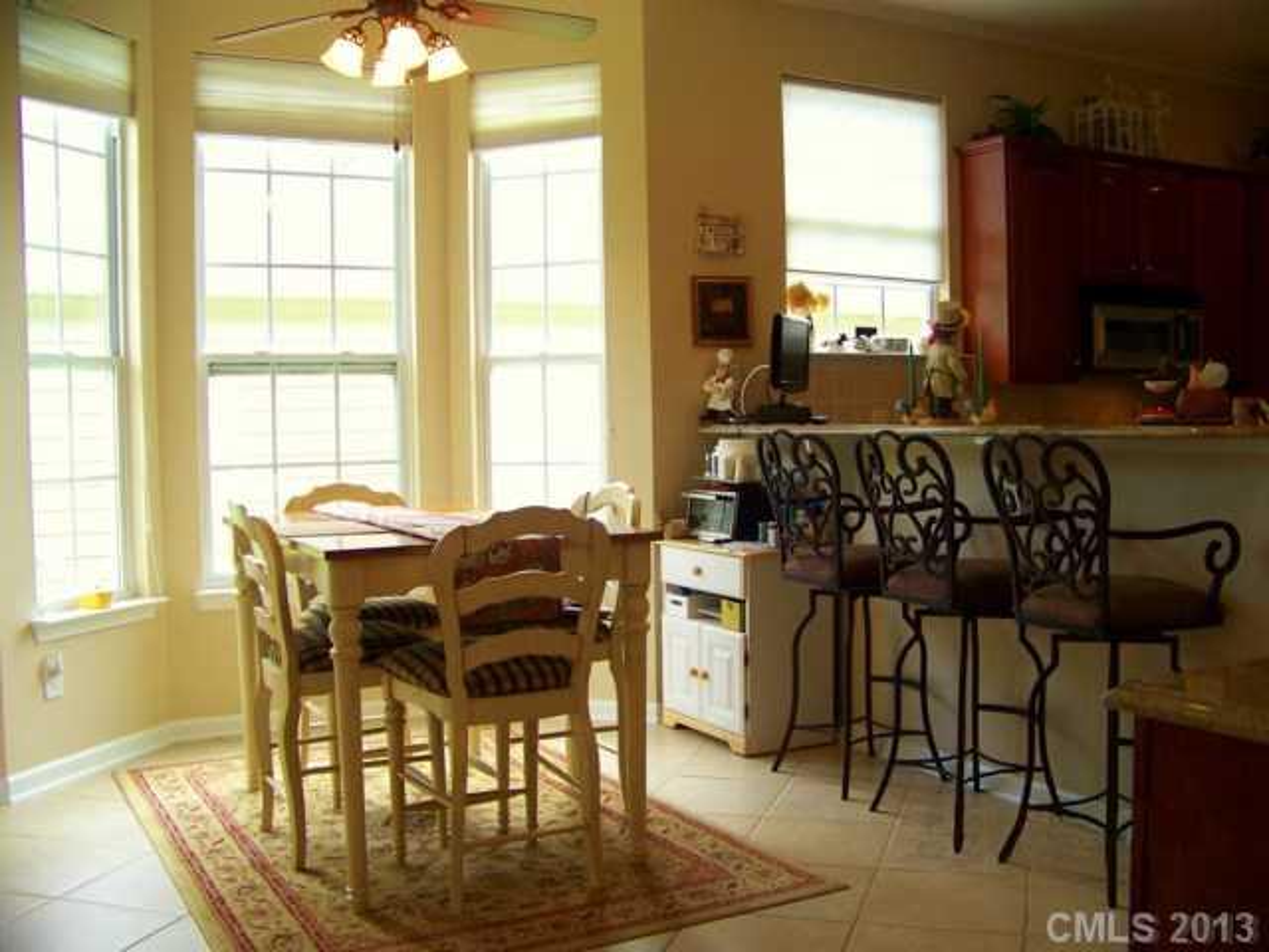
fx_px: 1320
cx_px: 634
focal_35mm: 36
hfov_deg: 51.4
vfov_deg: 39.7
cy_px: 476
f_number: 2.8
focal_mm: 5.85
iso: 64
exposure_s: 1/30
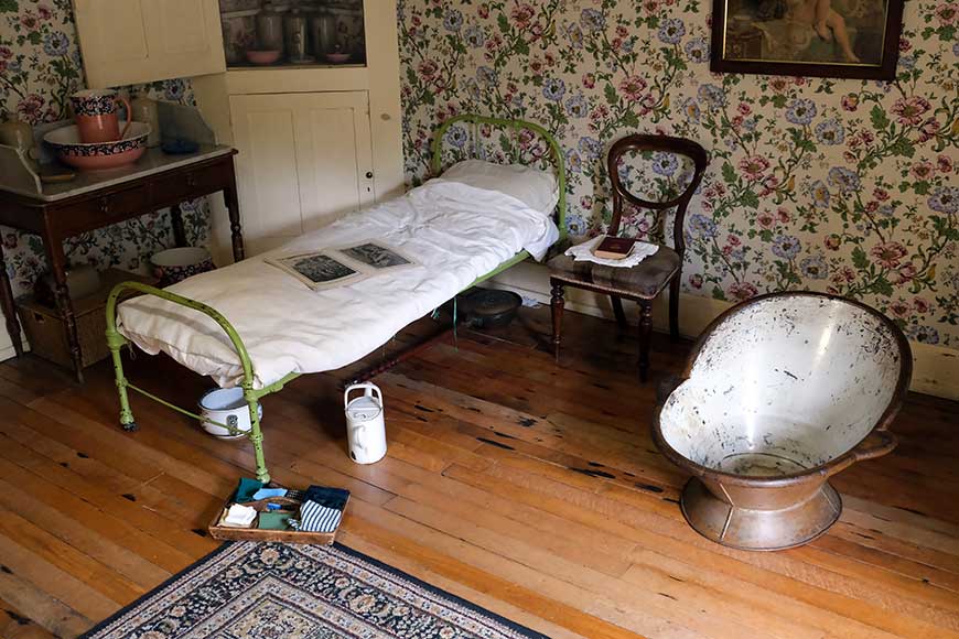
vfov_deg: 37.9
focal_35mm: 35
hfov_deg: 54.4
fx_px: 932
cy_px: 320
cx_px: 480
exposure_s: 1/125
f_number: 4.5
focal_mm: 23.3
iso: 5000
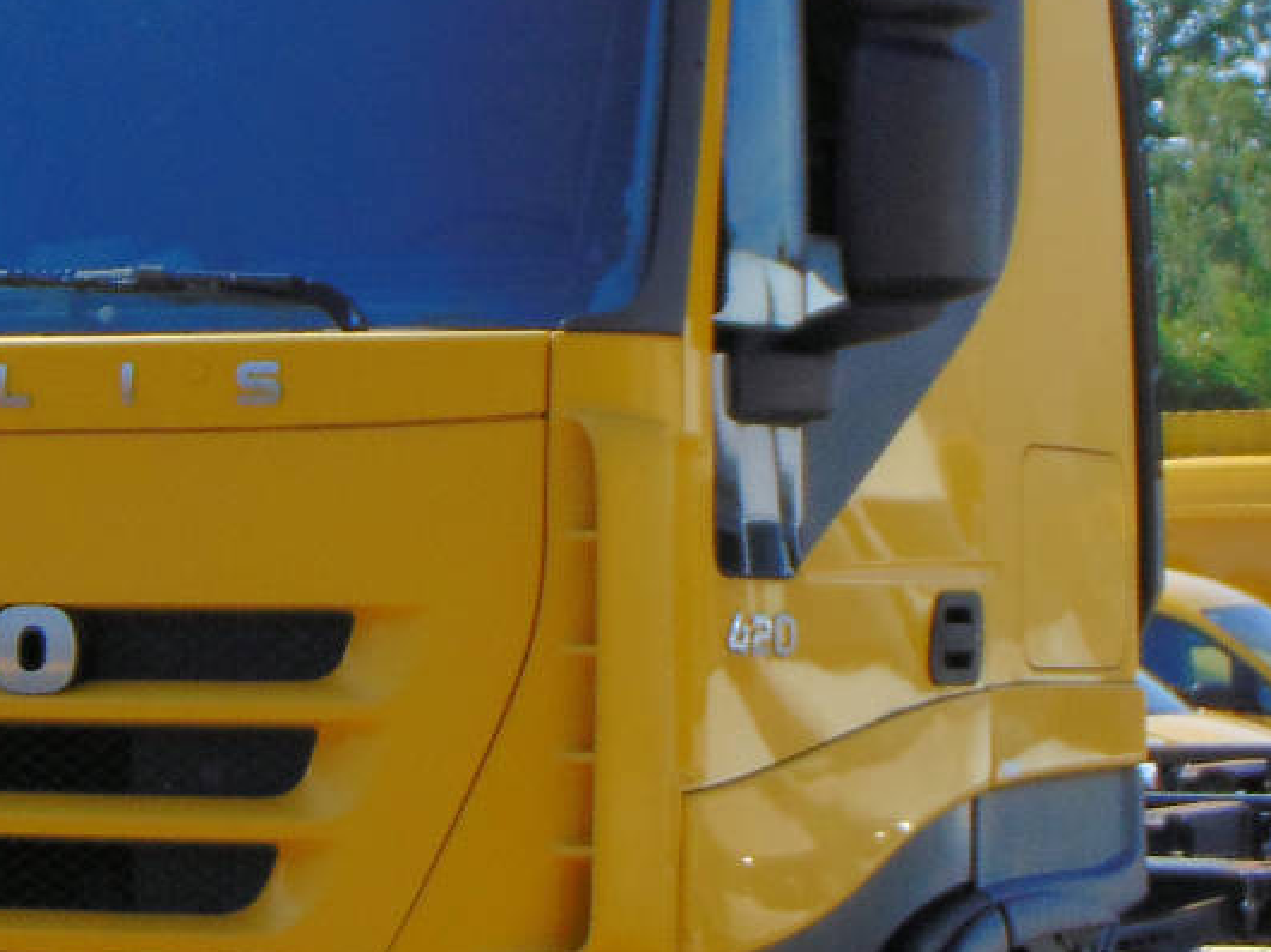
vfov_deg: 9.8
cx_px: 237
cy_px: 504
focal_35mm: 151
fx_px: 5542
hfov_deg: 13.0
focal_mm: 9
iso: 80
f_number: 9
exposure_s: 1/200
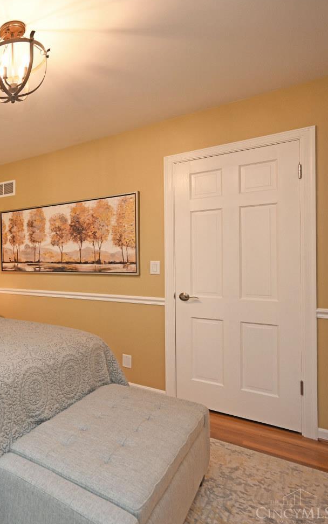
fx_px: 315
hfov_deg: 39.6
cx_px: -66
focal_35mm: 22
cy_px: 262
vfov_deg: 79.7
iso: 500
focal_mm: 14
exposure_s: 1/60
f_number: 4
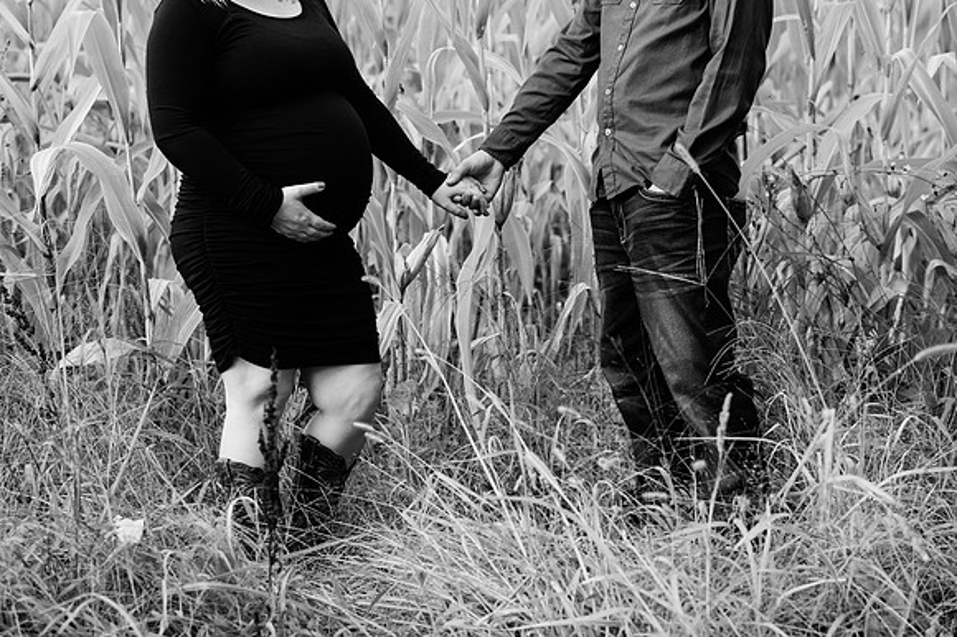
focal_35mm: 61
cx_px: 454
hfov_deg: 32.7
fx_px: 1631
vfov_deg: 22.1
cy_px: 332
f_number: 3.2
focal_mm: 58
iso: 400
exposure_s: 1/200
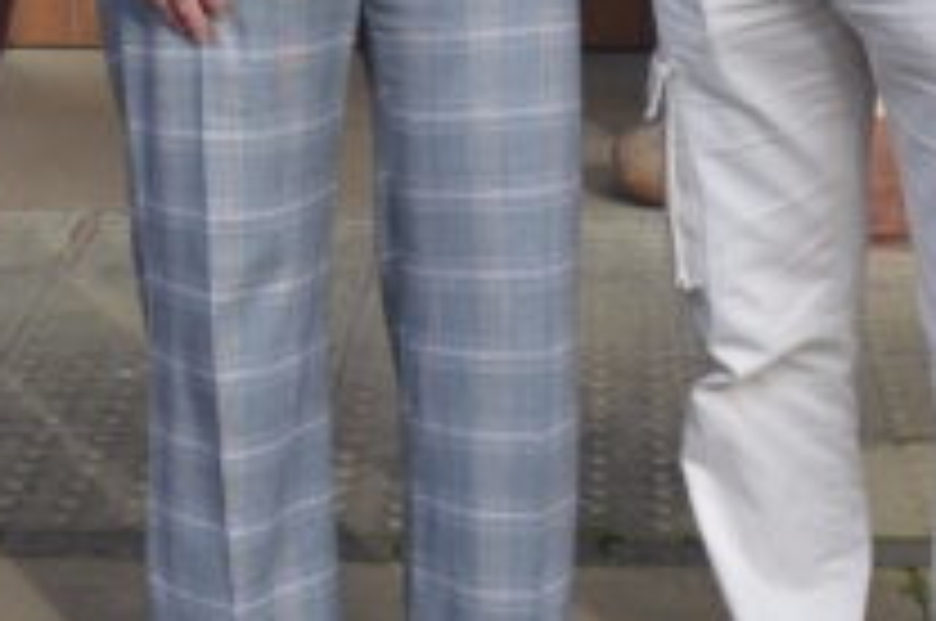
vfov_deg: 9.0
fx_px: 3842
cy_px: -380
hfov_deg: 13.9
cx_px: 598
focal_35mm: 148
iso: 100
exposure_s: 1/200
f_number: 7.1
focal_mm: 20
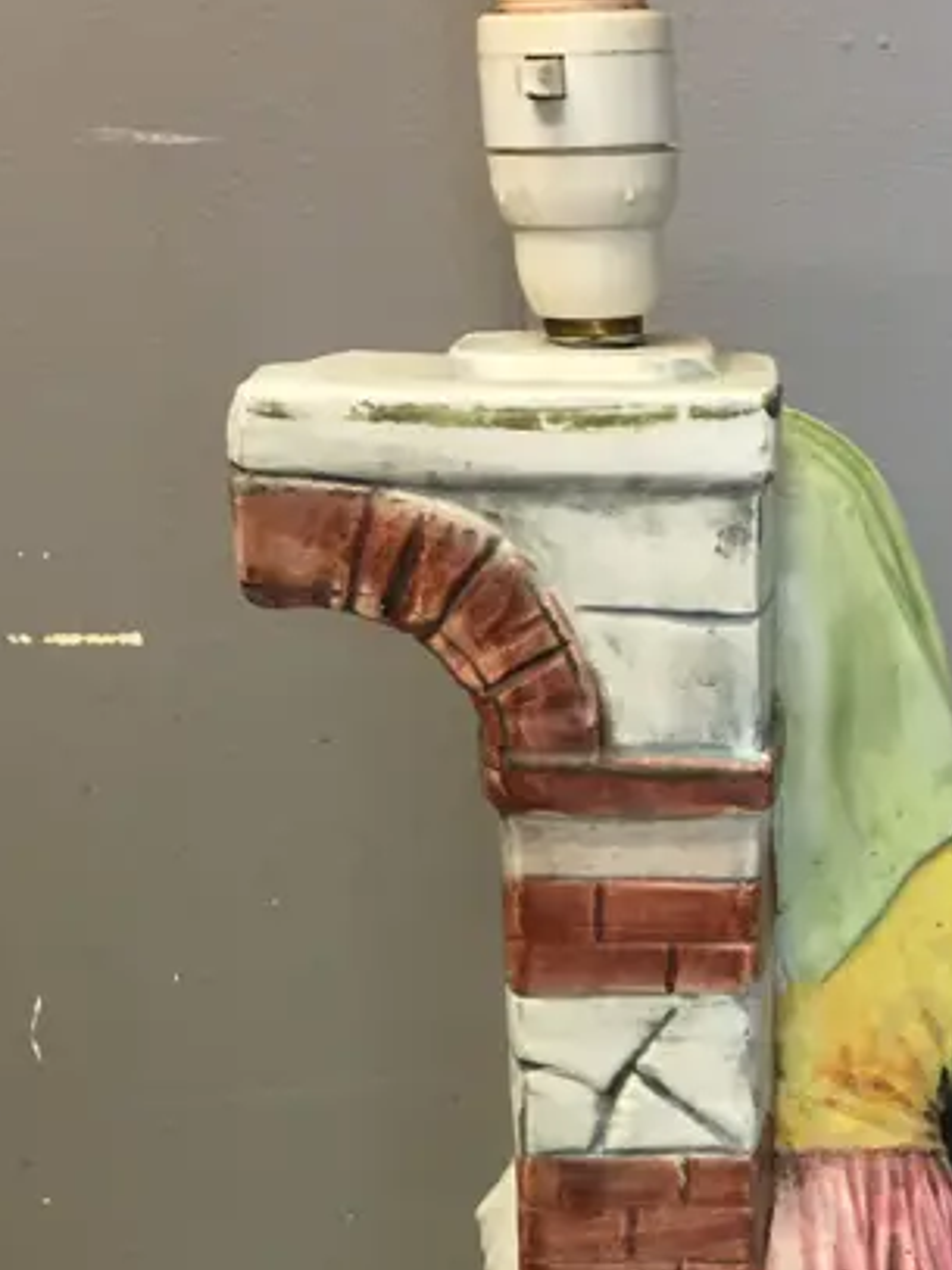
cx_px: 837
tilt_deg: -21.3
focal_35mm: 73
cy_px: 1170
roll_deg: +0.1
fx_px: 2678
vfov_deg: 25.7
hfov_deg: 19.8
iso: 40
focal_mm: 4.15
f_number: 2.2
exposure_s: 1/33
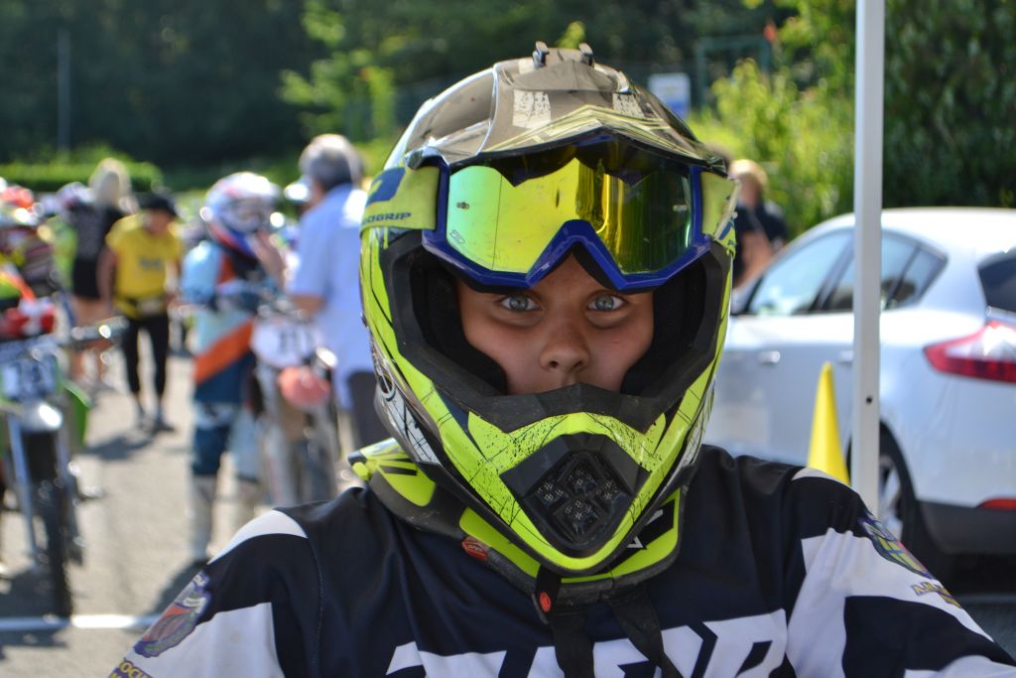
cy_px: 339
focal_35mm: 78
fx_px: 2201
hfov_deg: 26.0
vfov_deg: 17.5
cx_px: 508
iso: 100
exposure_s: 1/160
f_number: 6.3
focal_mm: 52
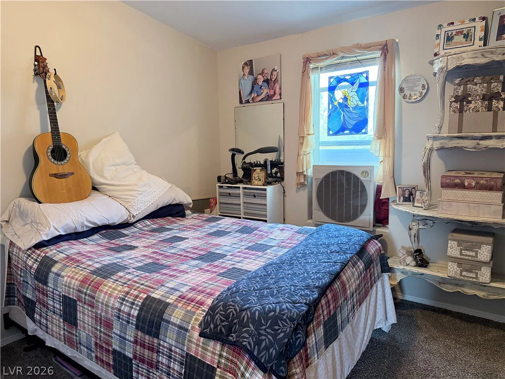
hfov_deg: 71.6
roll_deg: +1.7
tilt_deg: -7.4
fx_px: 350
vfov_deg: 56.8
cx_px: 252
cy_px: 190
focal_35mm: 24
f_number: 1.78
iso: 500
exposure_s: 1/60
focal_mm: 6.76
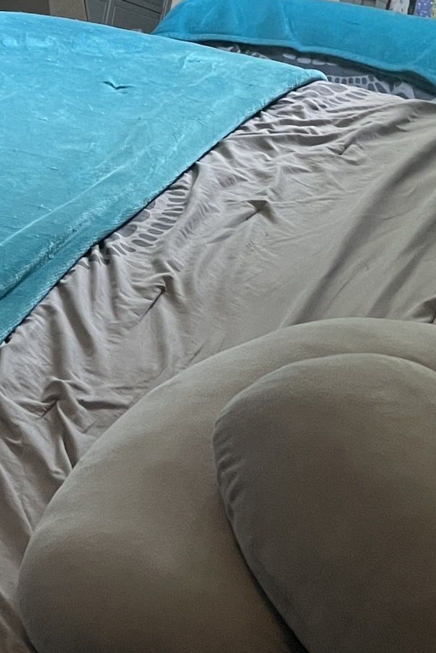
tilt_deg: -10.6
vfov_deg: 21.7
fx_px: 1580
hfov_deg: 13.9
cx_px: -366
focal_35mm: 87
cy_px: -126
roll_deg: -0.4
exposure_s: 1/60
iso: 100
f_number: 1.6
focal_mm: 4.2
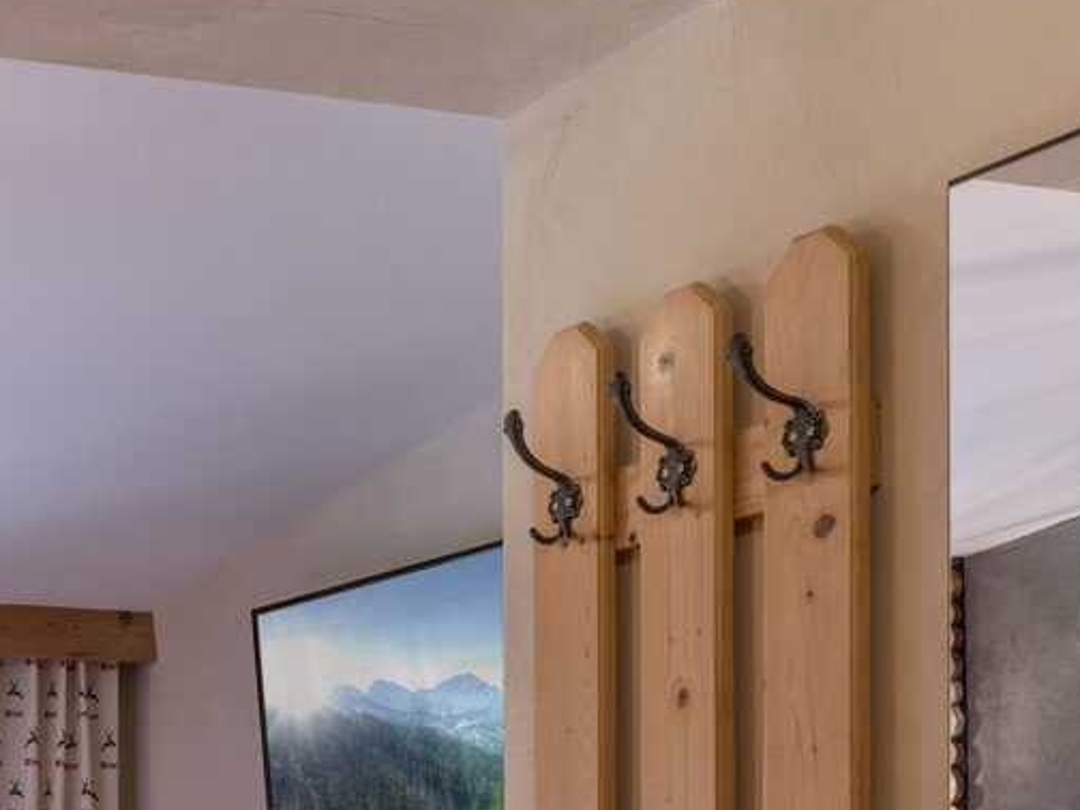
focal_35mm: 61
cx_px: -329
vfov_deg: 22.2
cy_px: 966
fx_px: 1903
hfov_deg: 26.7
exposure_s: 1/6
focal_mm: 21
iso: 400
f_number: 8
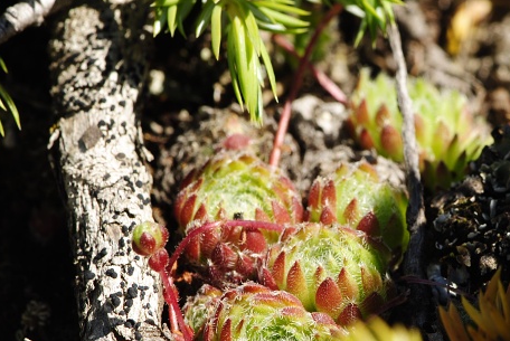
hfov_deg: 9.2
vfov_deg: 6.2
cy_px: 203
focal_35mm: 224
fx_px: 3175
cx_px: 437
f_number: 11
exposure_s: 1/80
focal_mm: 85
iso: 100
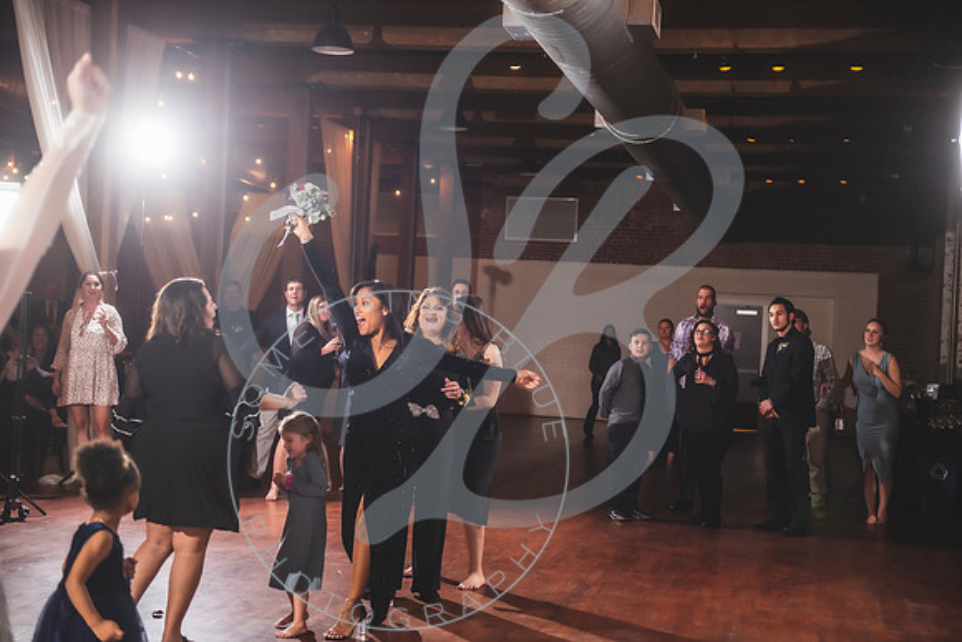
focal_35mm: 58
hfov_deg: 34.5
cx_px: 481
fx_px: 1550
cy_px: 321
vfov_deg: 23.4
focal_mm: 58
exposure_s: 1/200
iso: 1000
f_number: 2.8
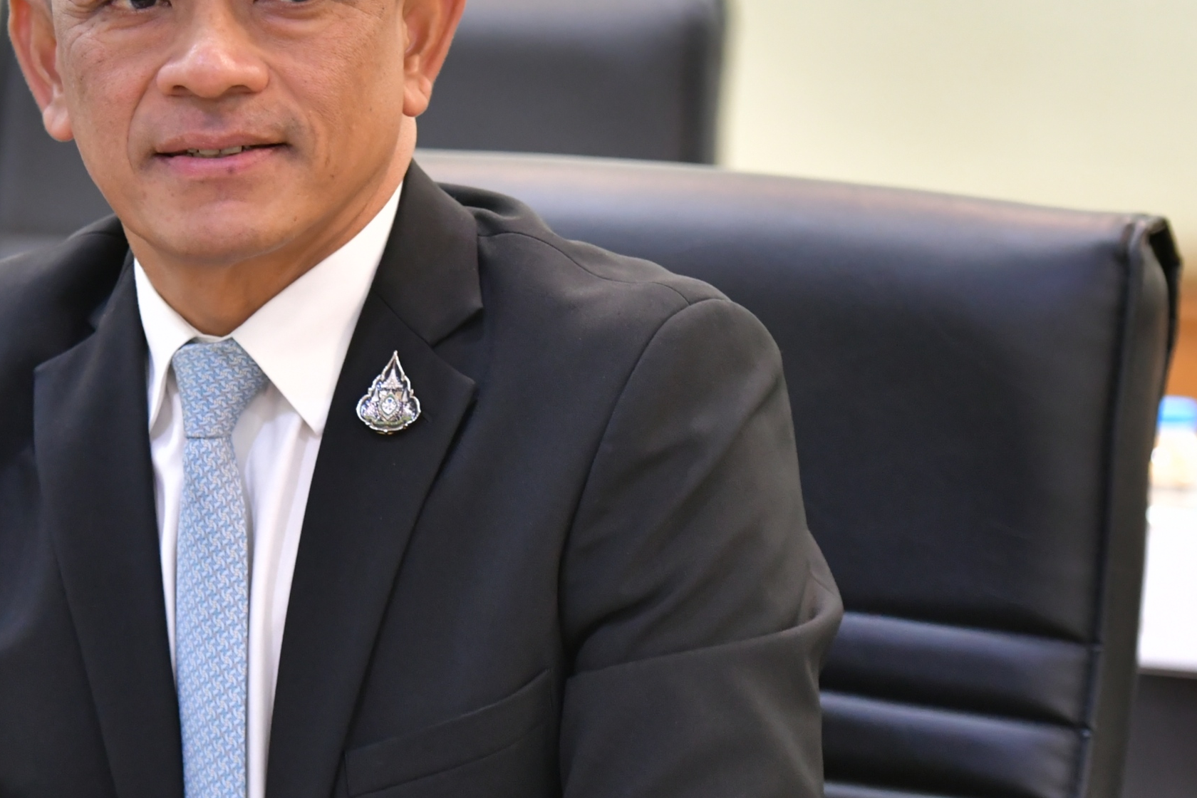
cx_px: 277
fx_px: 8079
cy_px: 405
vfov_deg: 5.7
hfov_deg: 8.5
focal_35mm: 243
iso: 1600
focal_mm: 112
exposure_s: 1/125
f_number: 2.8
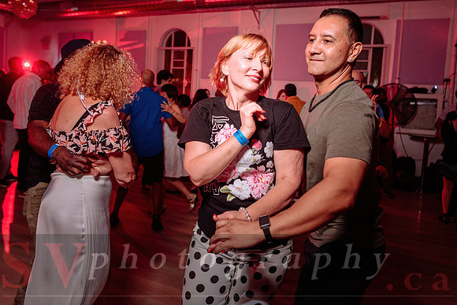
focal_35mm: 31
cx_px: 232
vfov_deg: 42.7
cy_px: 126
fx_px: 388
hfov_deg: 61.0
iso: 800
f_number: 2.8
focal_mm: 26
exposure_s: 1/80
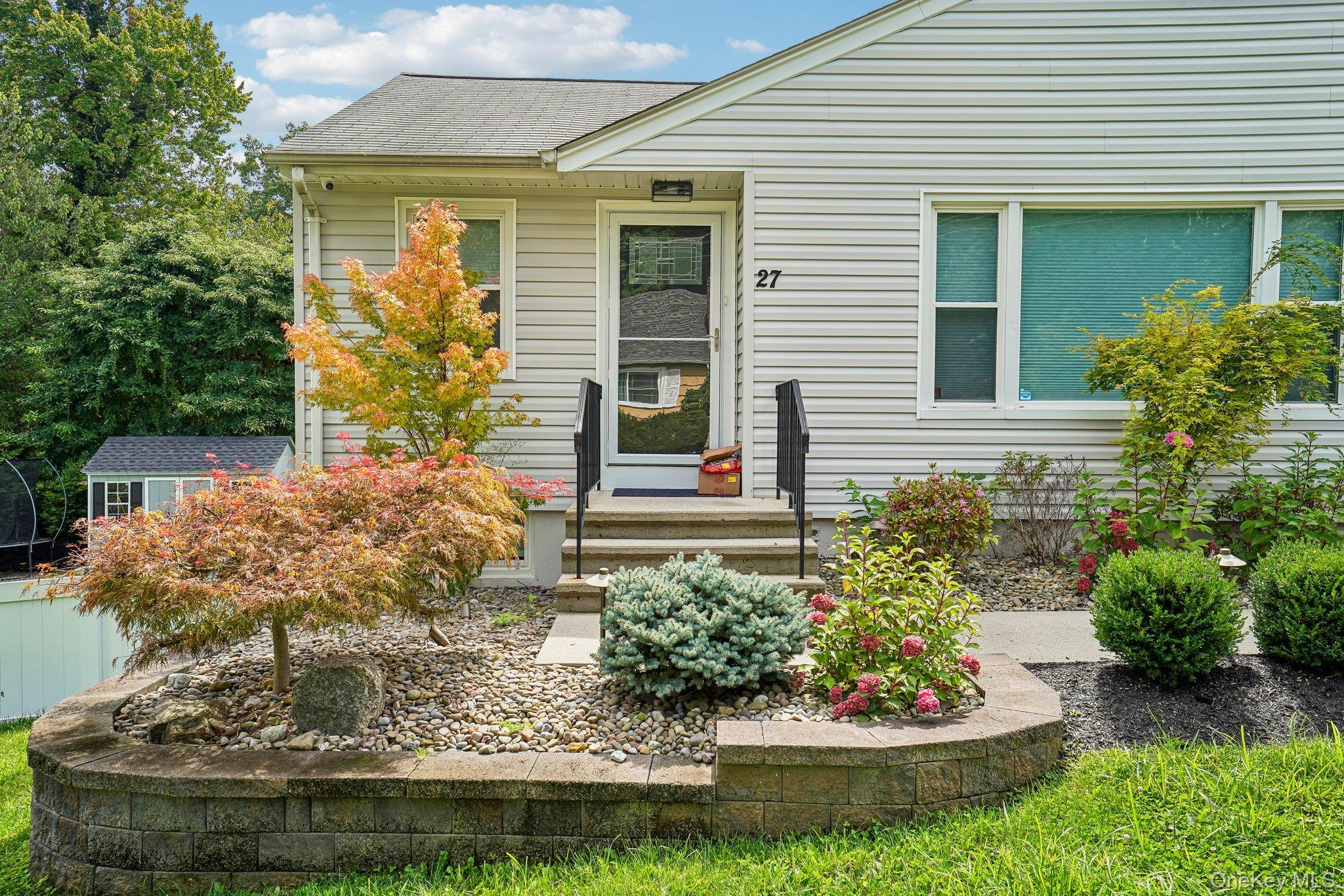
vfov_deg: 43.6
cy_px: 448
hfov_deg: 61.9
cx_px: 672
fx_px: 1120
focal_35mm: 30
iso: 100
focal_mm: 30
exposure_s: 1/250
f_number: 8
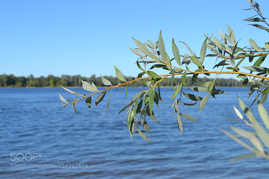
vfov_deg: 22.6
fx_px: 448
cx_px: 134
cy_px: 90
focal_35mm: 60
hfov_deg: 33.4
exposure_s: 1/250
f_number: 8
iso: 100
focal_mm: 40
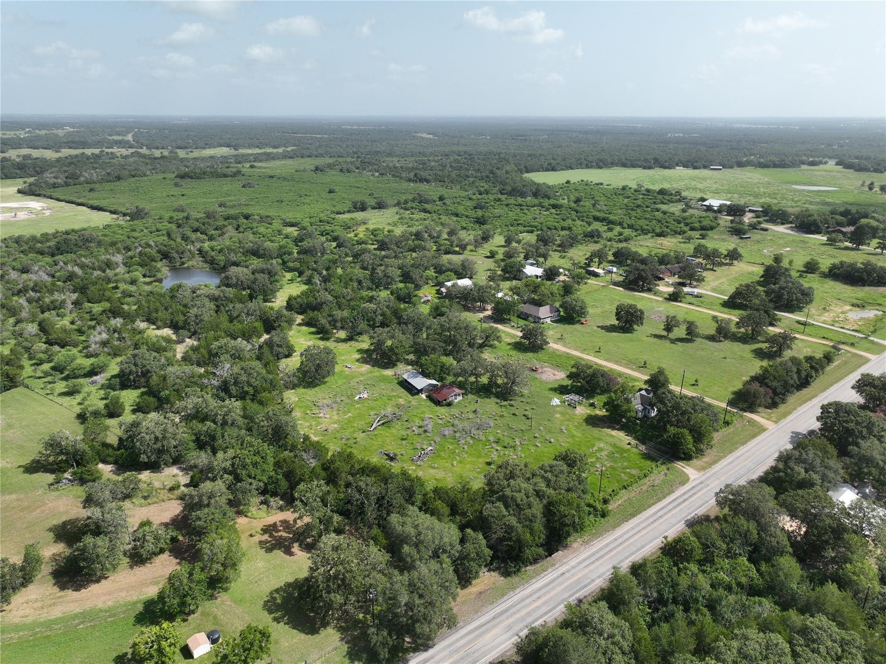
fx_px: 614
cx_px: 443
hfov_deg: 71.6
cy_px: 332
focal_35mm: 24
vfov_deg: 56.8
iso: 100
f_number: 2.8
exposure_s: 1/1600
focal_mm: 12.29
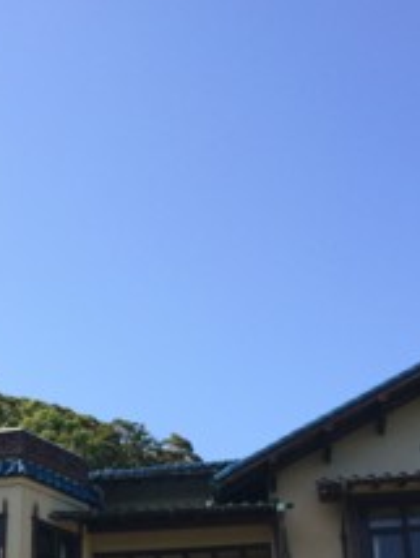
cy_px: 535
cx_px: 47
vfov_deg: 29.1
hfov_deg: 22.8
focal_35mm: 63
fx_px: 1017
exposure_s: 1/1080
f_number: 2.2
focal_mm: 4.12
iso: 32
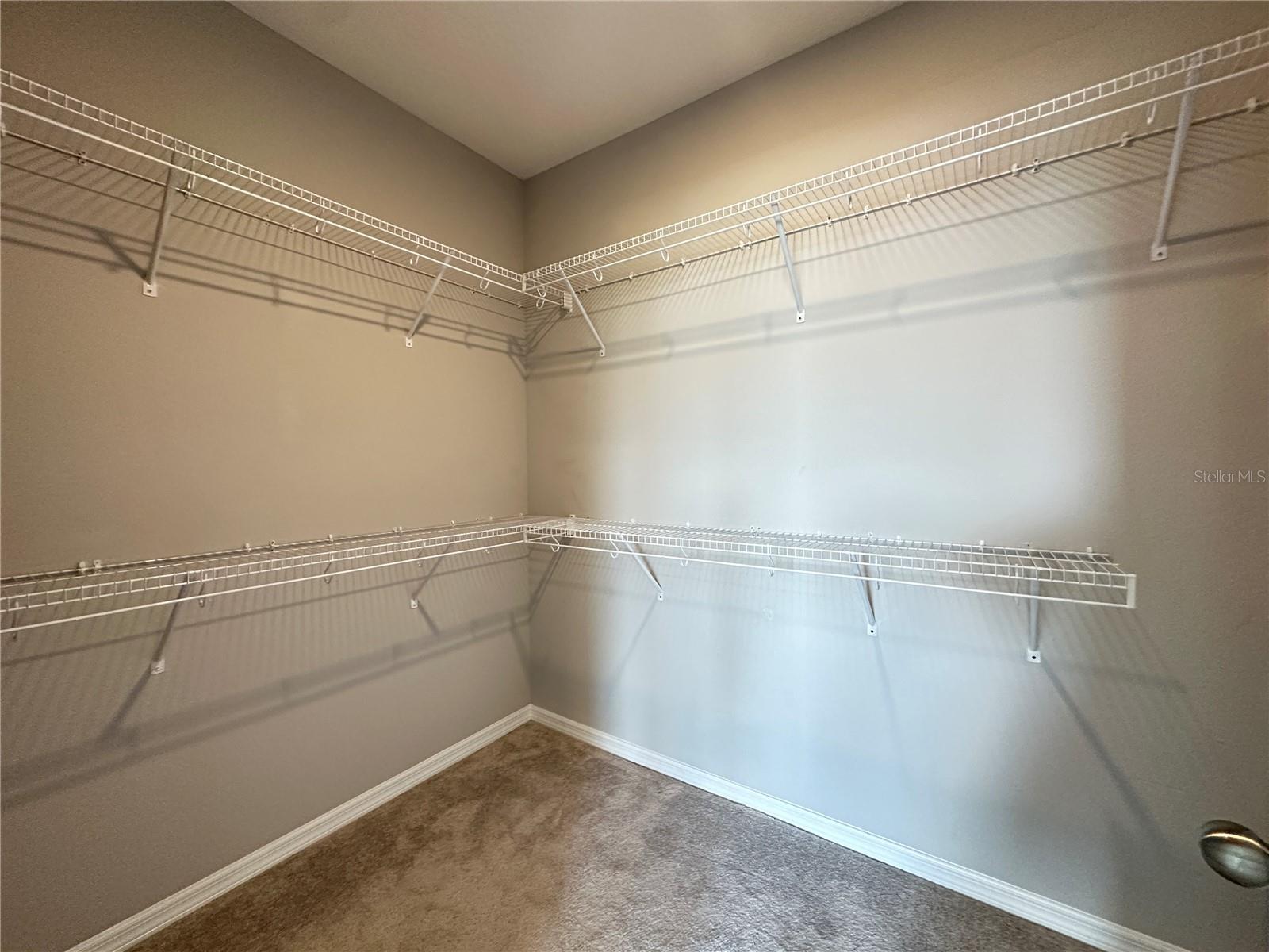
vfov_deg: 85.7
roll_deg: +0.4
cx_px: 634
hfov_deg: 102.1
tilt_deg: -0.2
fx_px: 513
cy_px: 476
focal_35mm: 14
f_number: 2.2
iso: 640
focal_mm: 2.22
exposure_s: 1/60
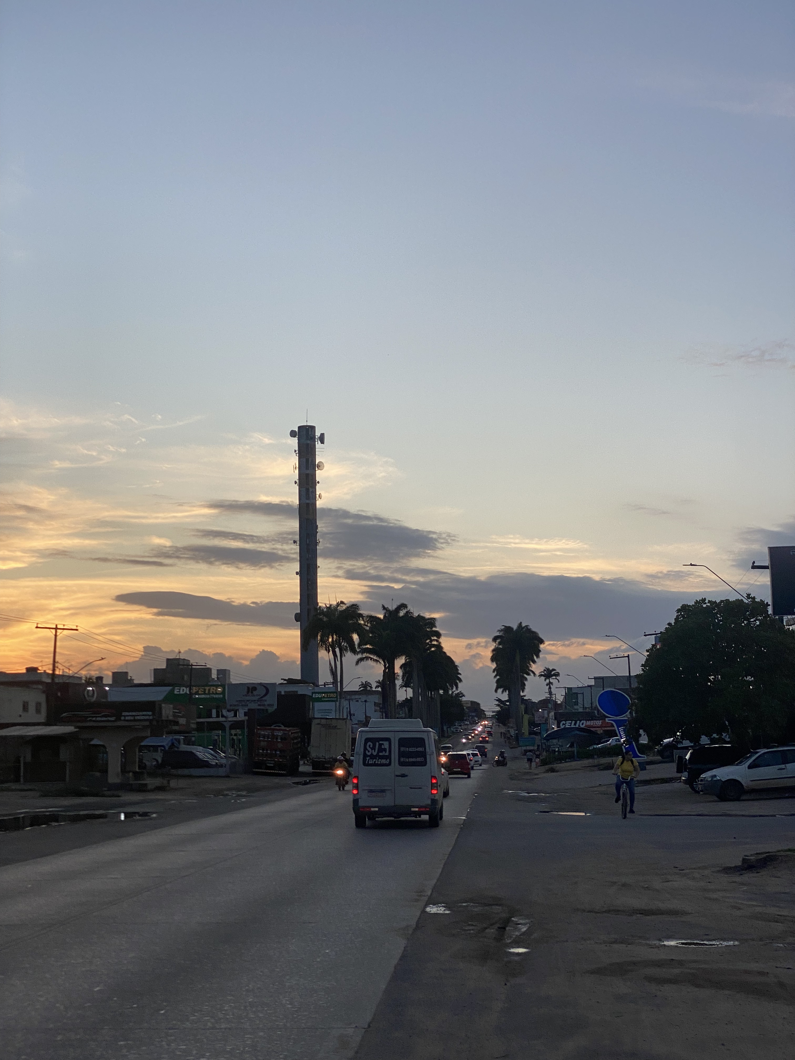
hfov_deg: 28.0
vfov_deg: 36.8
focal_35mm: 52
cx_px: 398
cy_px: 530
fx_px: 1592
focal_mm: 6
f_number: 2
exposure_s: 1/363
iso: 20
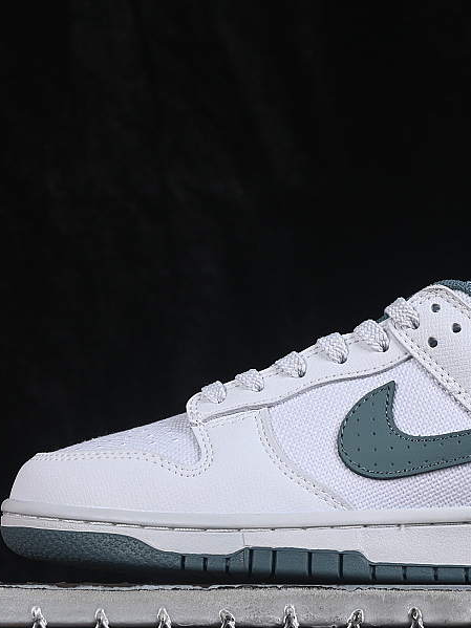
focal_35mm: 130
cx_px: 357
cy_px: 352
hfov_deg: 11.4
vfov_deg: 15.2
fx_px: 2359
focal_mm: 50
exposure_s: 1/80
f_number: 8
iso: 160
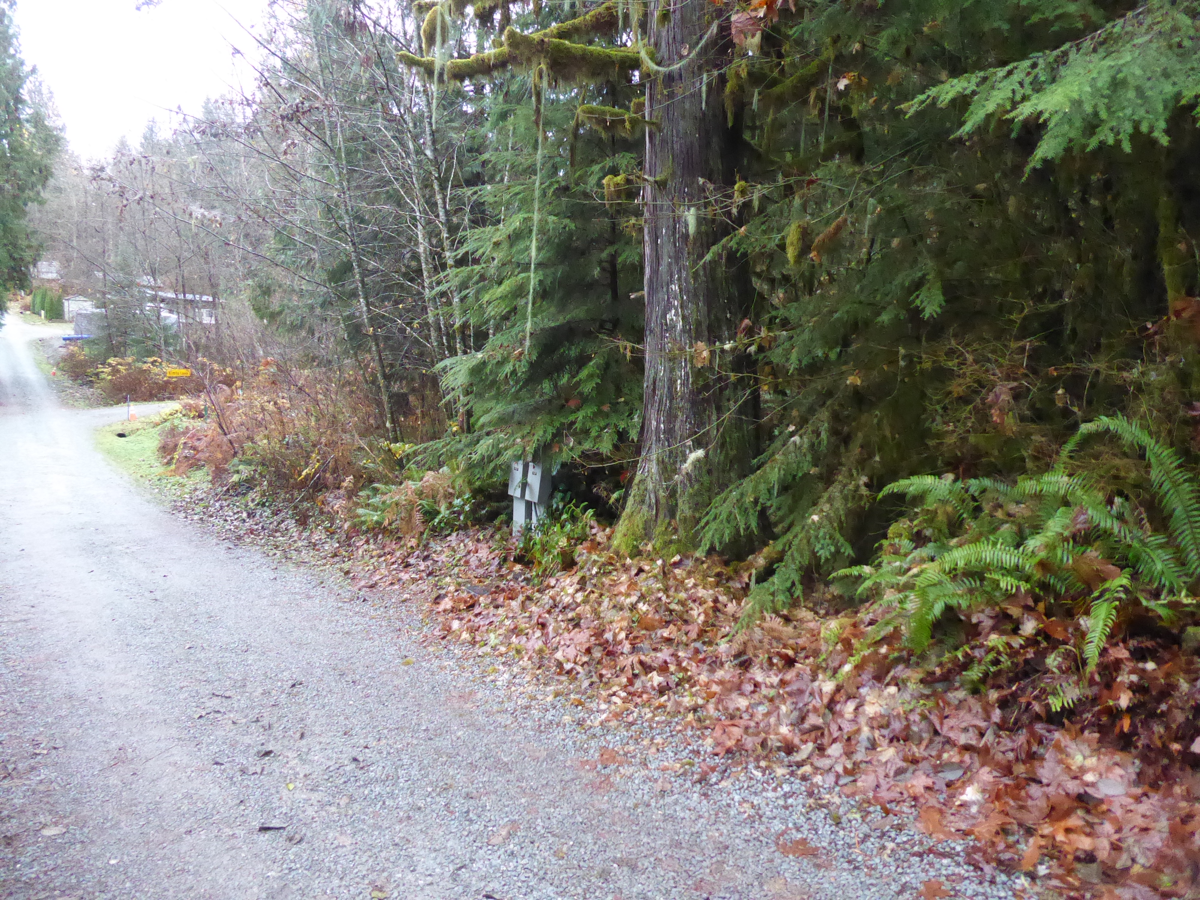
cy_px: 450
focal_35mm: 25
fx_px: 867
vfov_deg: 54.9
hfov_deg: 69.4
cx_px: 600
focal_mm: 4.3
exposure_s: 1/160
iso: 1600
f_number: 3.3
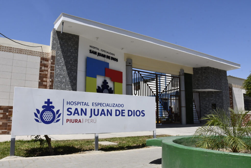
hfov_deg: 67.4
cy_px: 84
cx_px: 126
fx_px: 188
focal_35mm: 27
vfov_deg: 47.9
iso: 800
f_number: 16
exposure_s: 1/1000
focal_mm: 18
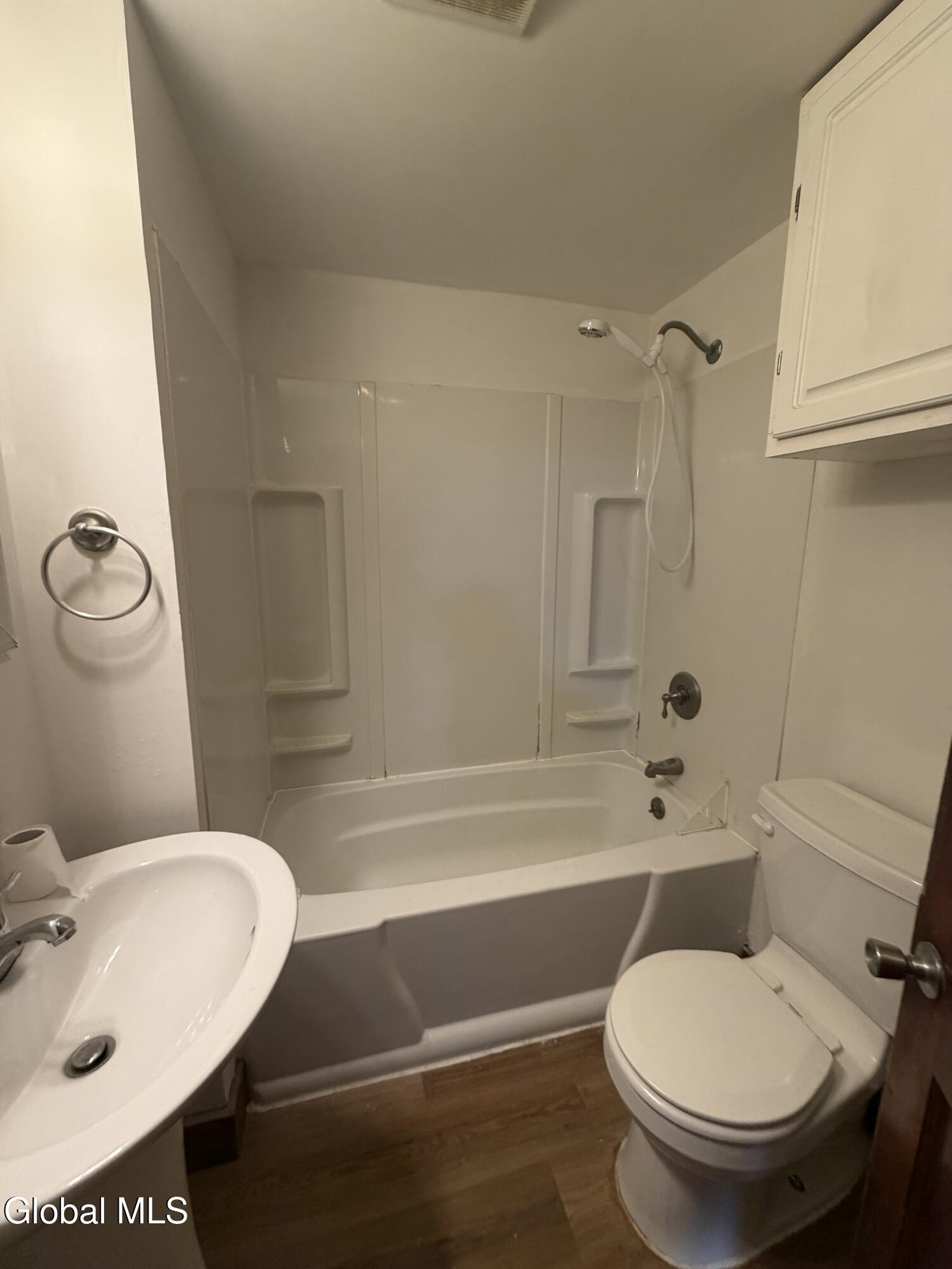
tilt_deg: -8.9
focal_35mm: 14
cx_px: 476
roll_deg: +0.1
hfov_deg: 85.7
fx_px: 513
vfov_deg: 102.1
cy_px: 634
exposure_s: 1/60
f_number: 2.2
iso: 200
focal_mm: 2.22
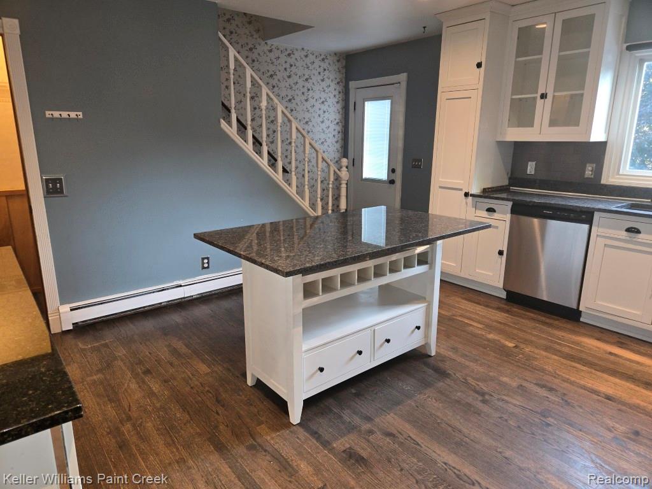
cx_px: 326
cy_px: 244
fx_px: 433
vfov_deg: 58.9
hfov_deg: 73.9
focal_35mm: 23
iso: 100
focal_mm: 5.4
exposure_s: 1/24
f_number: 1.8
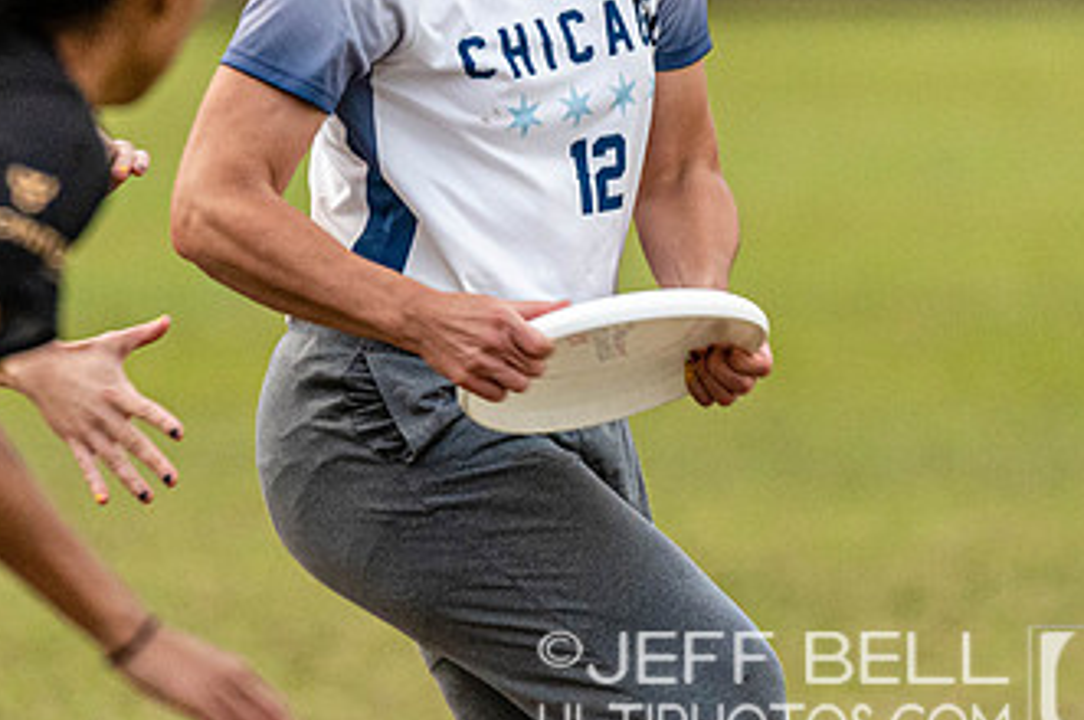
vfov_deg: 1.0
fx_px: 41481
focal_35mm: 1379
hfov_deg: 1.5
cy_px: 272
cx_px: 602
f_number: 4
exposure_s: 1/1000
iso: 1250
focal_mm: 400
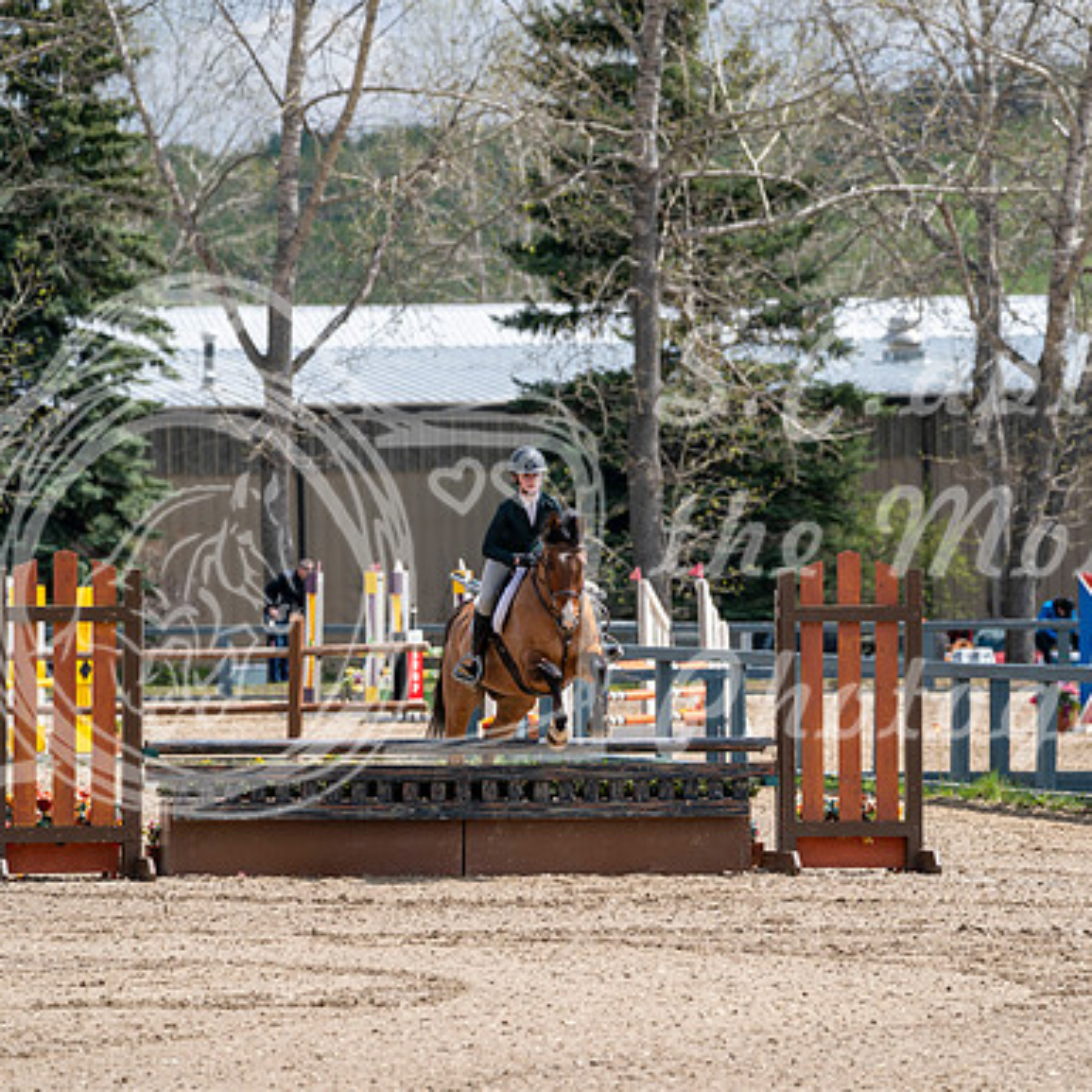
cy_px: 546
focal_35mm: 287
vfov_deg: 6.1
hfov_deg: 6.1
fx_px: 10243
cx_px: 601
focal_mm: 224
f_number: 5.6
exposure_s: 1/400
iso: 100
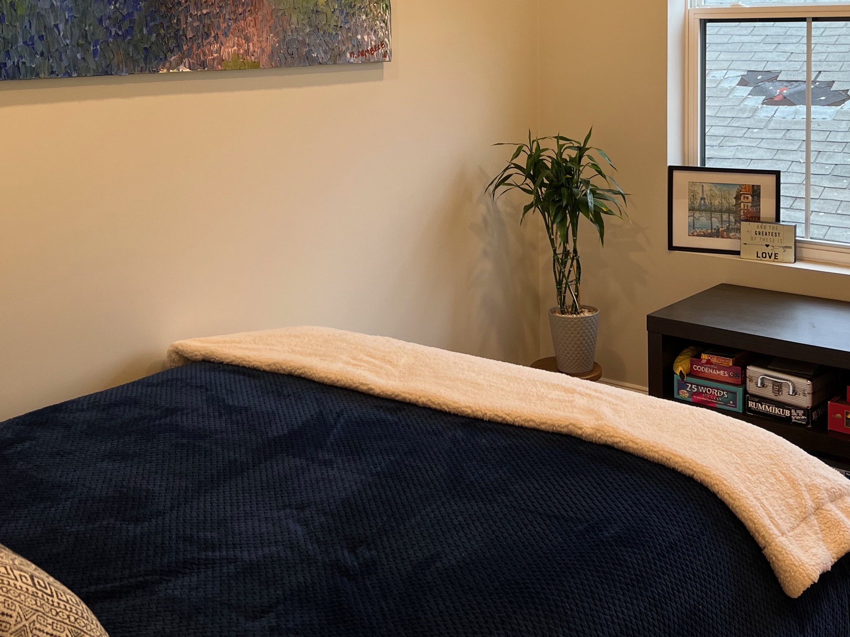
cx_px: 490
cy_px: 99
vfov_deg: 31.1
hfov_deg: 42.0
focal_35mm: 45
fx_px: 1105
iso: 80
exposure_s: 1/60
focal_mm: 5.7
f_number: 1.5
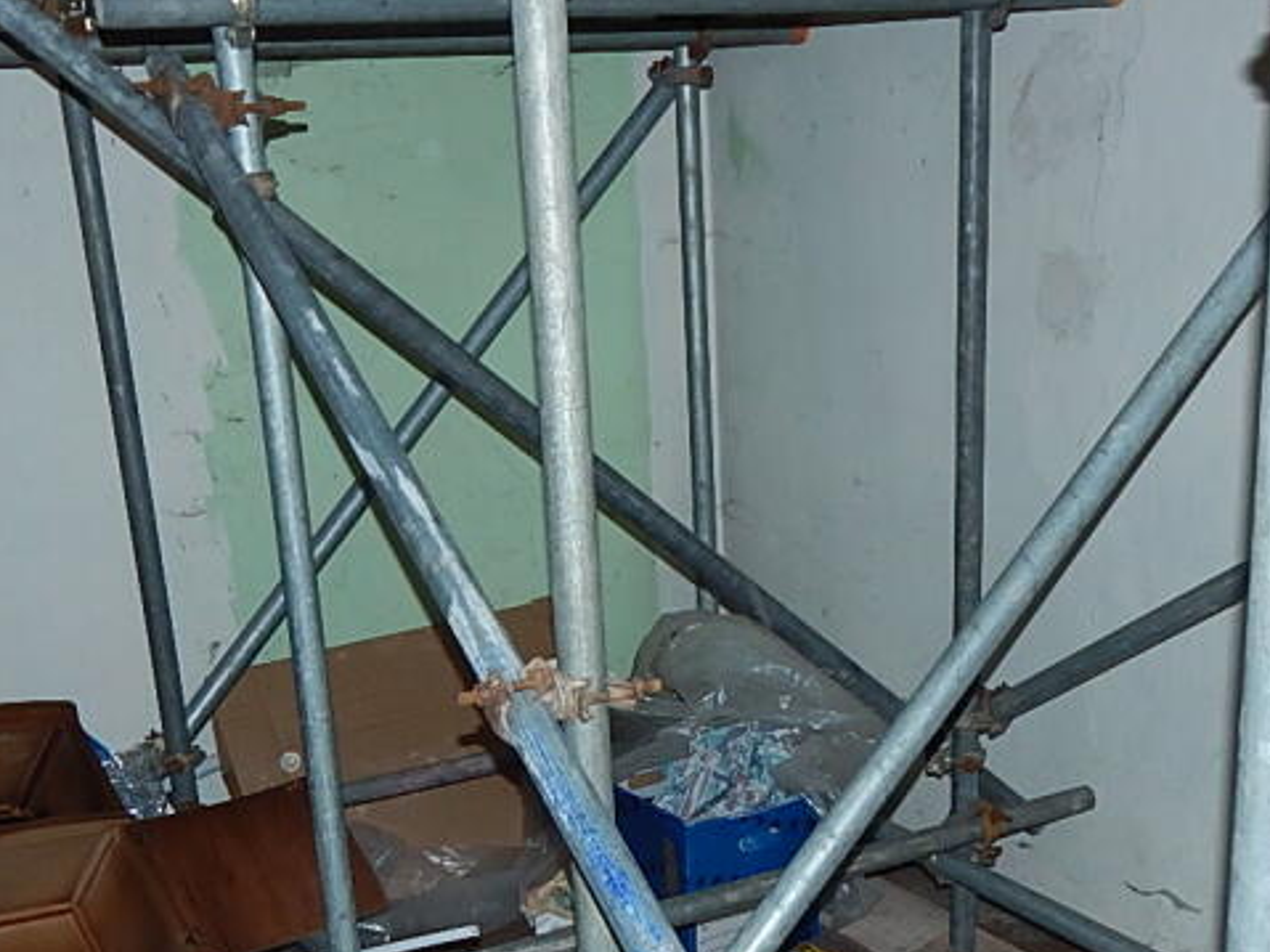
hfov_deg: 40.4
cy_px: 796
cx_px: 652
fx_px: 1724
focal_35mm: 47
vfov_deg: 30.0
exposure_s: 1/30
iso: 125
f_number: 3
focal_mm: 4
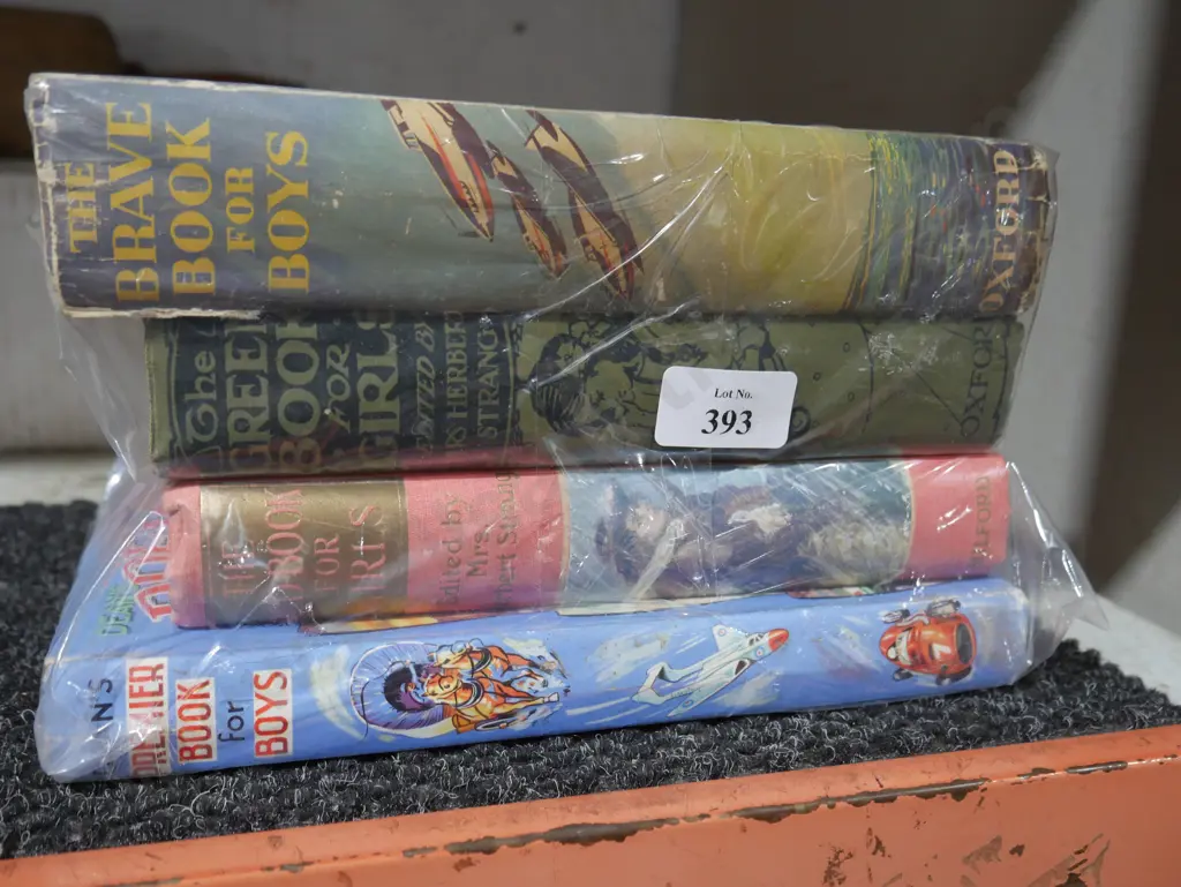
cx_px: 590
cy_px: 444
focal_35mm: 32
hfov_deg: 56.8
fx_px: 1092
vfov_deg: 44.2
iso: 800
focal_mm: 16
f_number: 3.6
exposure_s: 1/60
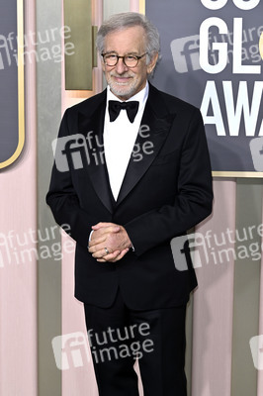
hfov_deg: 13.7
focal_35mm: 100
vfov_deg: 20.4
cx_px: 132
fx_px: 1098
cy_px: 198
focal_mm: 100
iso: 320
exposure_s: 1/200
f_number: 8
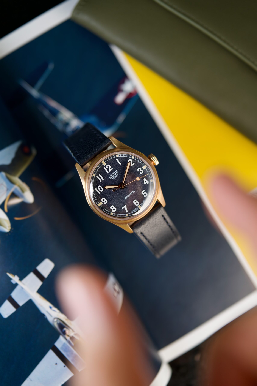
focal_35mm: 38
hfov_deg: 35.1
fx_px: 407
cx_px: 128
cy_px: 193
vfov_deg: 50.7
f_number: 2.8
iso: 125
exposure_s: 1/80
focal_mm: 38
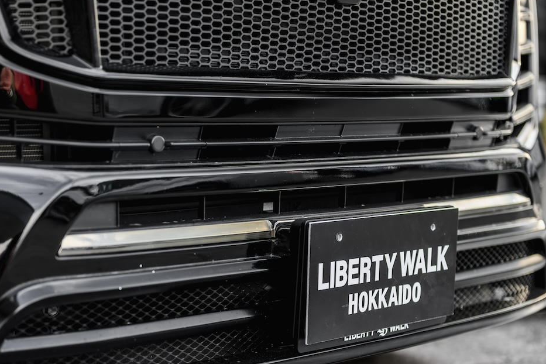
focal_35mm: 75
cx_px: 229
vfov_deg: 18.1
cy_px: 265
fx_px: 1137
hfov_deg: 27.0
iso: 200
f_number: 1.8
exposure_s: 1/200
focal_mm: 50
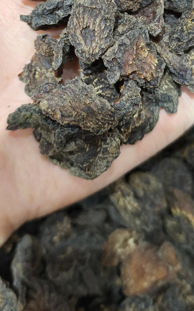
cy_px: 43
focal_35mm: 46
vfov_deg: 40.8
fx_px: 389
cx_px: 110
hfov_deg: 28.0
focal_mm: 5.84
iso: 320
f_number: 1.6
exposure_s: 1/100
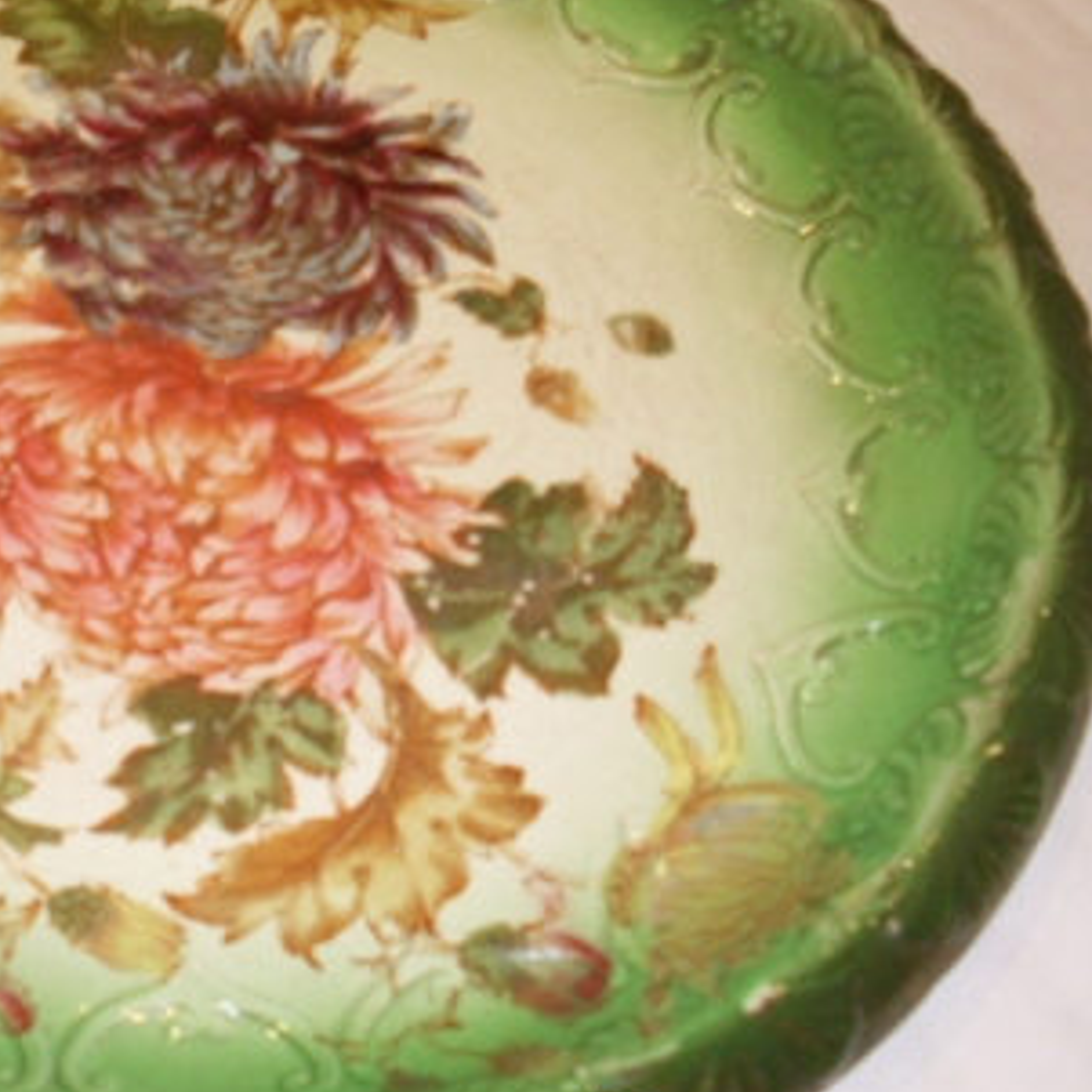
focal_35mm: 67
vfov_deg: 25.7
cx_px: 123
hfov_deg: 25.0
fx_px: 2391
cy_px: 508
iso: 100
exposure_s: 1/45
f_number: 2.8
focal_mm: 6.3
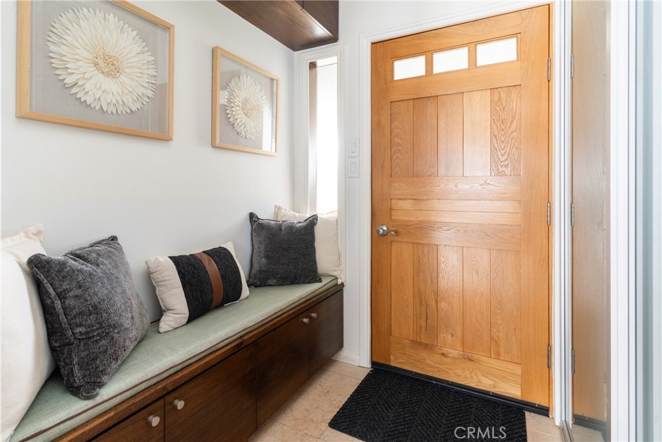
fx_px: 313
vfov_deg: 70.5
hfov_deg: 93.3
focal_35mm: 17
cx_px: 331
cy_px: 221
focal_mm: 17
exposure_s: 2.5
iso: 100
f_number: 7.1
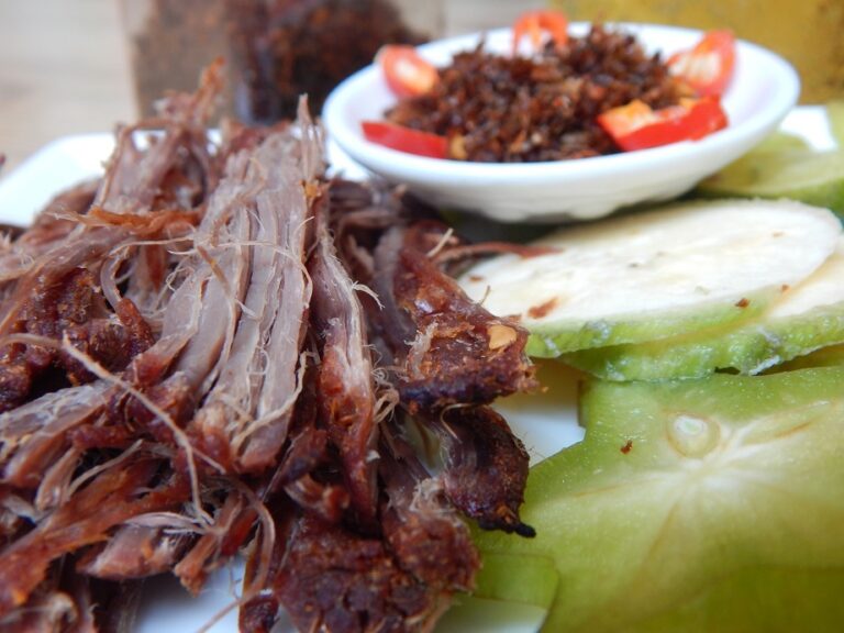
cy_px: 316
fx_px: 927
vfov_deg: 37.7
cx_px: 422
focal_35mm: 38
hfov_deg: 49.0
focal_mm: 6.8
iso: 180
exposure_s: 1/30
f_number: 3.4
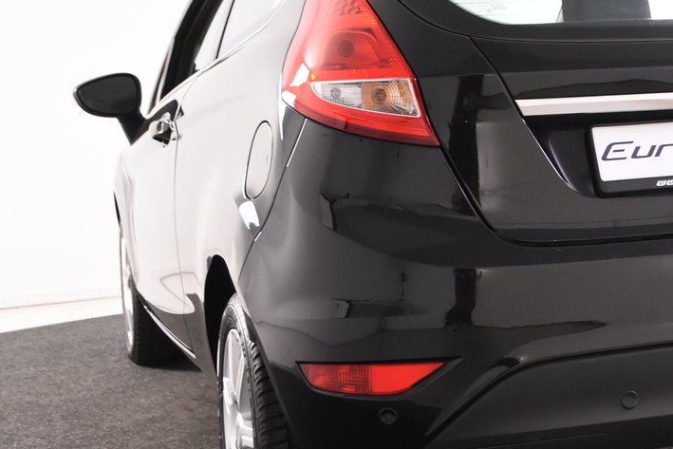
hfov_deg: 23.7
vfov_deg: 16.3
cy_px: 210
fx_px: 1569
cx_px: 580
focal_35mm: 84
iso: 1600
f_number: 4
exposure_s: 1/60
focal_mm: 31
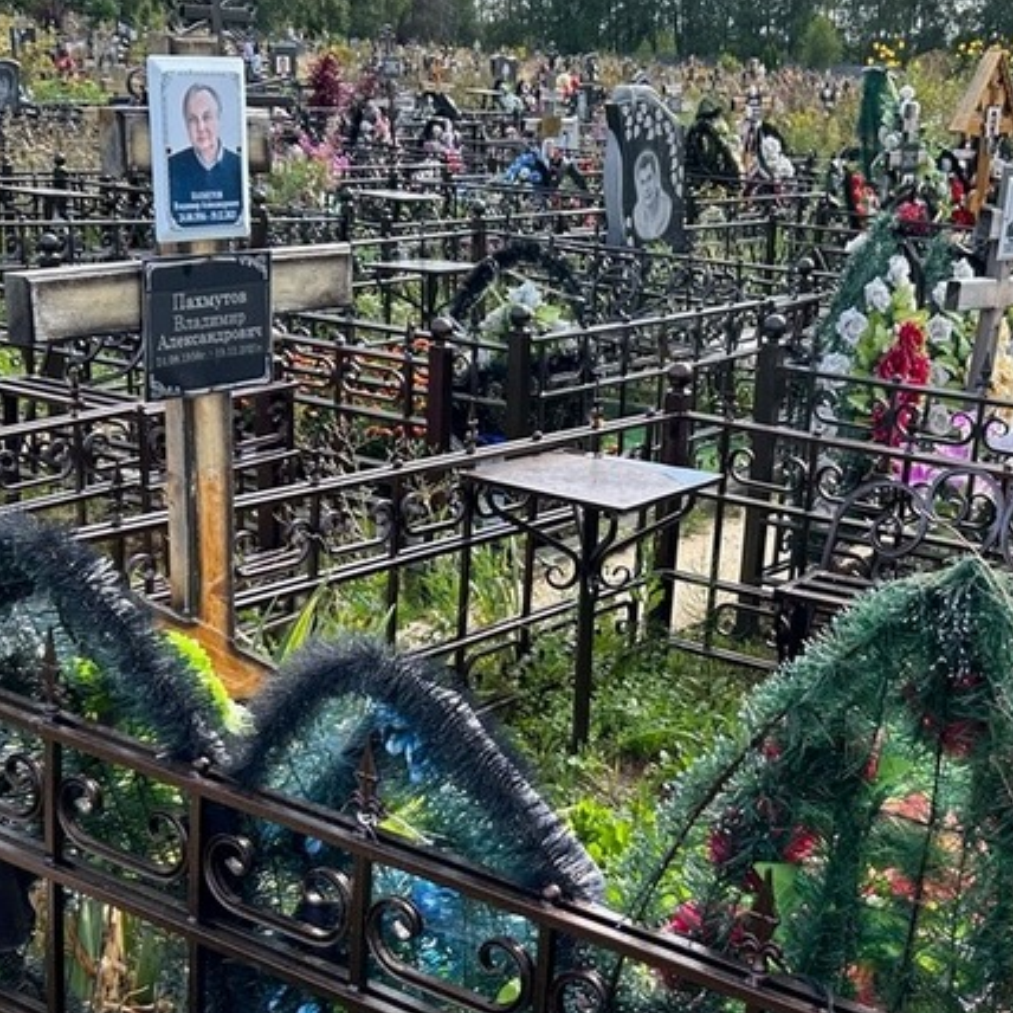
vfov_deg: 30.9
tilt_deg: -17.9
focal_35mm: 55
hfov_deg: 30.8
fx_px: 1821
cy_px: 672
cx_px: 698
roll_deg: -2.3
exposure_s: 1/957
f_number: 1.5
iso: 50
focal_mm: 5.7
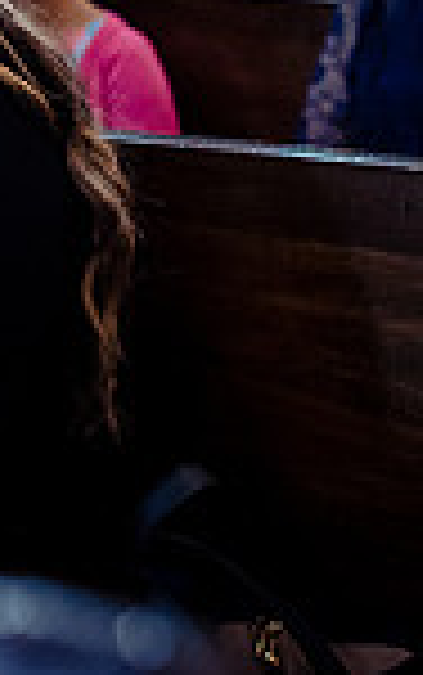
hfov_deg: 8.6
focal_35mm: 138
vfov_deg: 14.6
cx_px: -612
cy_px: -151
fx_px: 2541
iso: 1600
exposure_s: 1/100
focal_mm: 35
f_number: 3.2
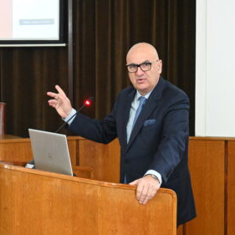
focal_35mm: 97
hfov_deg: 17.8
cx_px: 168
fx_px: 745
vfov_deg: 17.9
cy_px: 118
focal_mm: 50
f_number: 6.3
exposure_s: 1/60
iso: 8000
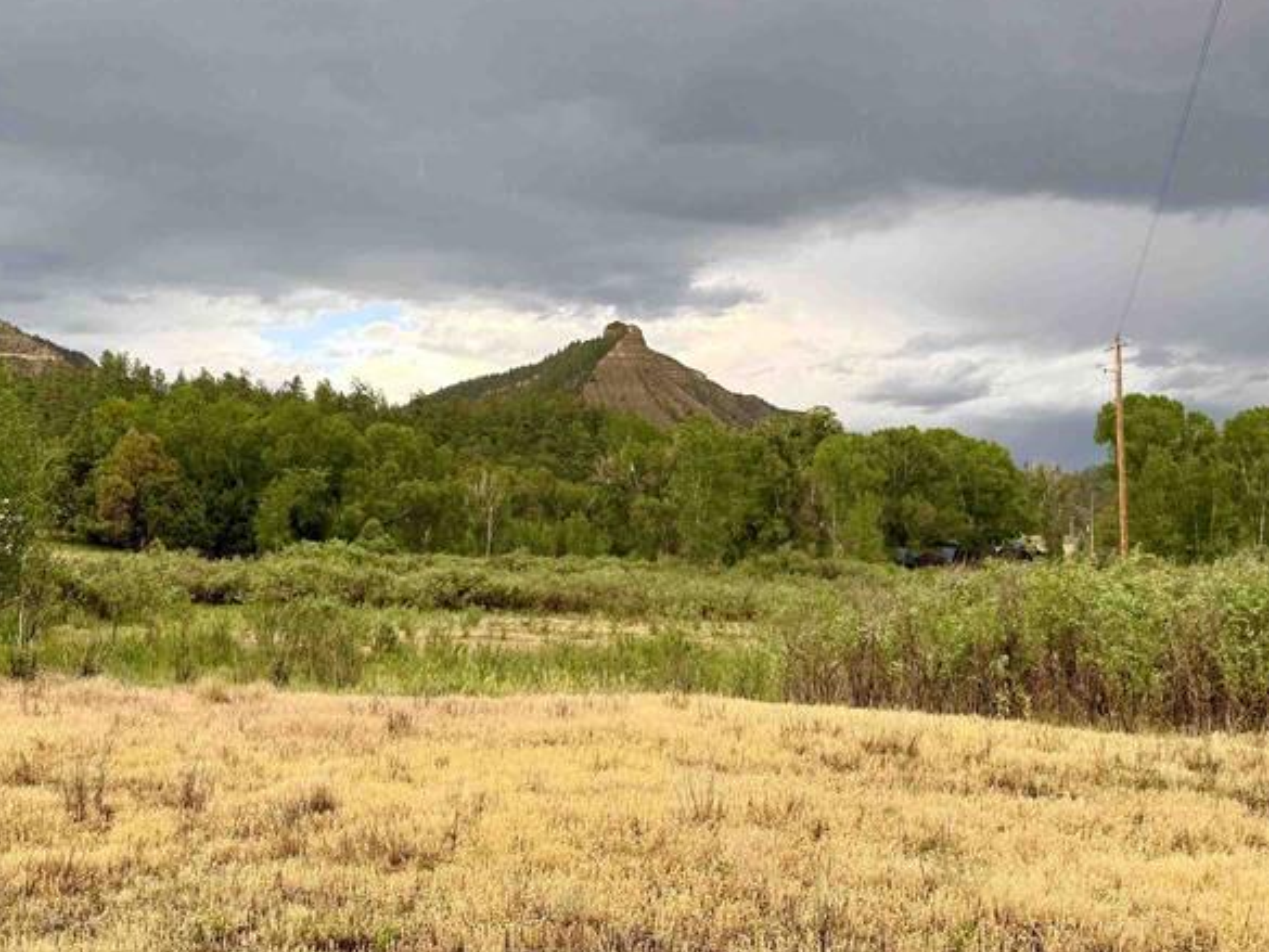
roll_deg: -0.4
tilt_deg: +2.5
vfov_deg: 34.3
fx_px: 1540
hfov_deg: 44.5
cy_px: 540
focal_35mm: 42
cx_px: 503
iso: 80
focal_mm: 6.76
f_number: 1.78
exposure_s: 1/584
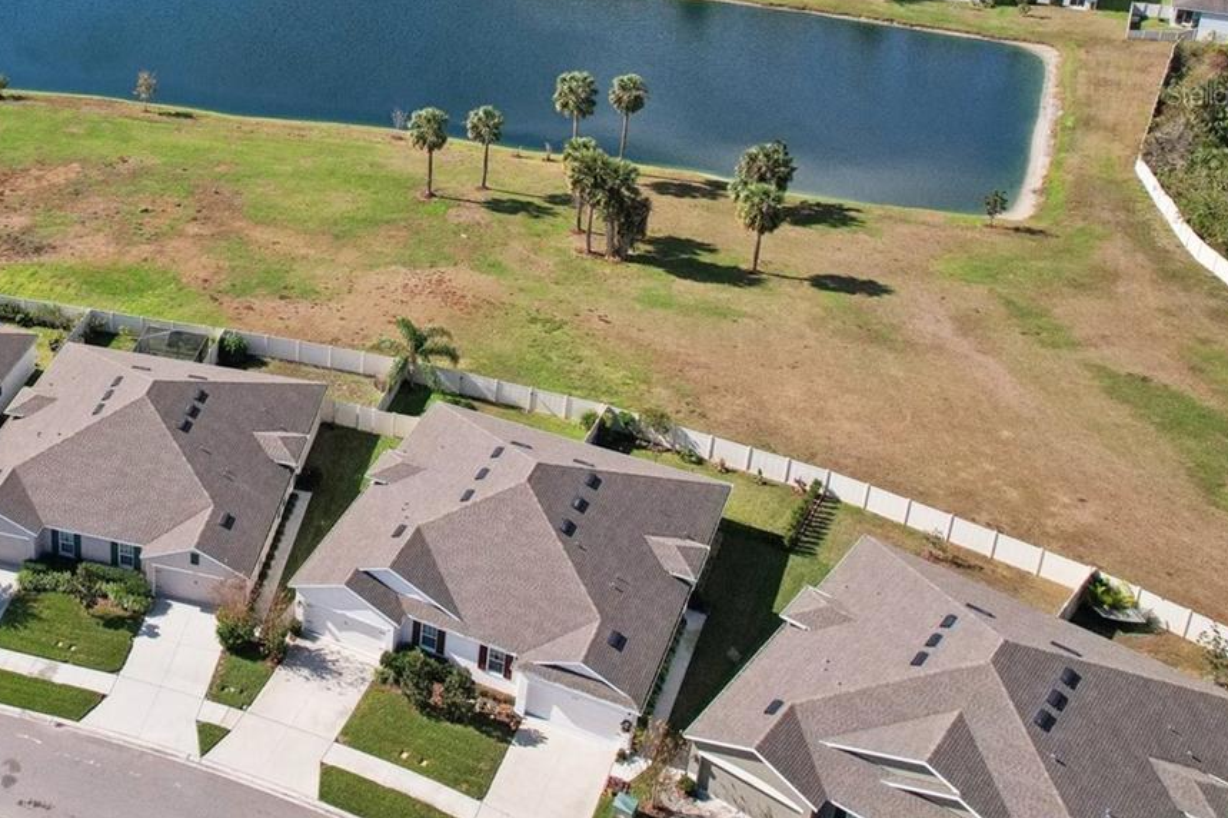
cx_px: 150
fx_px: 1398
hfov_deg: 43.8
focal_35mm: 41
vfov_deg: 31.2
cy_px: 94
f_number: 2.8
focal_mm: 8.4
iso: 400
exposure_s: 1/2500
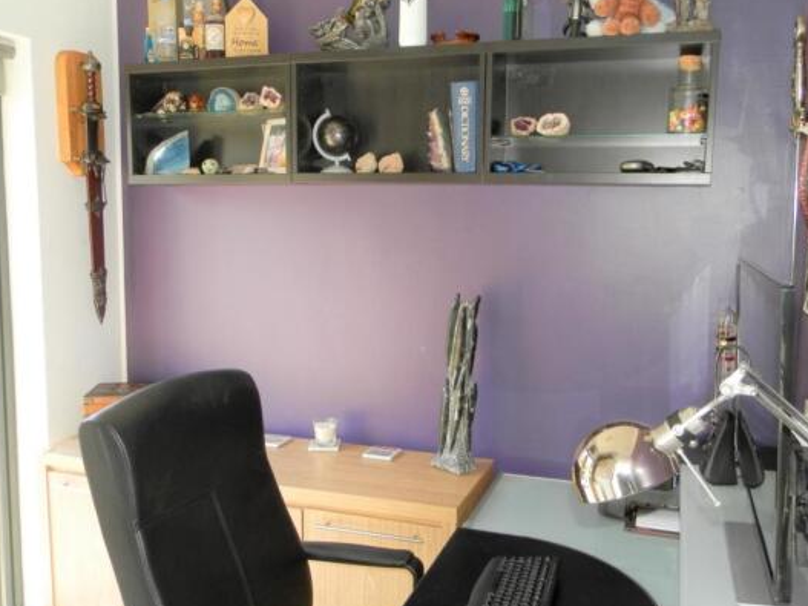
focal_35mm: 31
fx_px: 723
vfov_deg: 45.4
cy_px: 301
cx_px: 424
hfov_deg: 58.3
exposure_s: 1/30
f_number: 3.2
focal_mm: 5
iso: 100
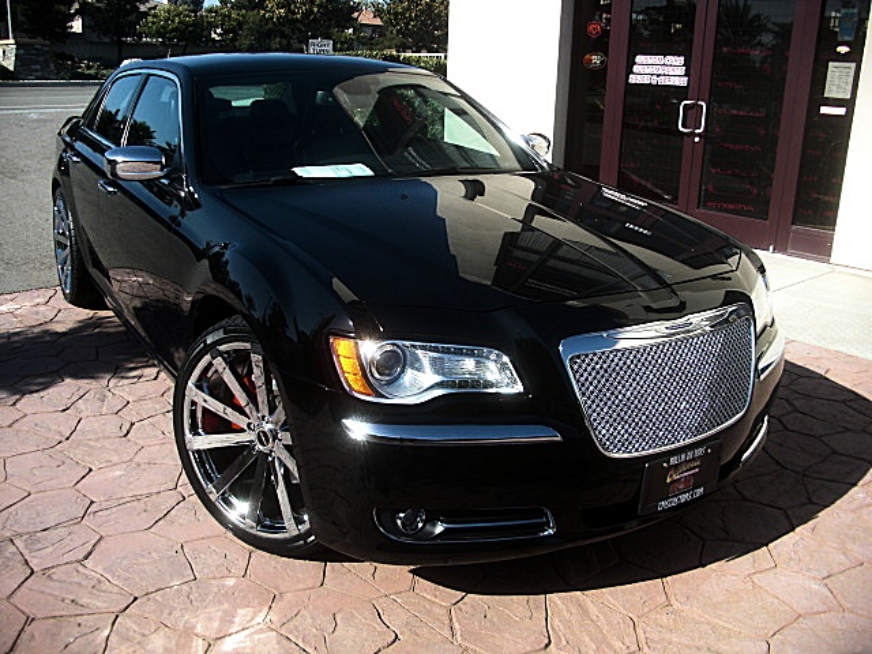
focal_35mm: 36
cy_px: 327
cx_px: 436
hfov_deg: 51.4
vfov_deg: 39.7
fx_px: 907
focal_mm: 6.3
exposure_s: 1/500
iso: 50
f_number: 2.8
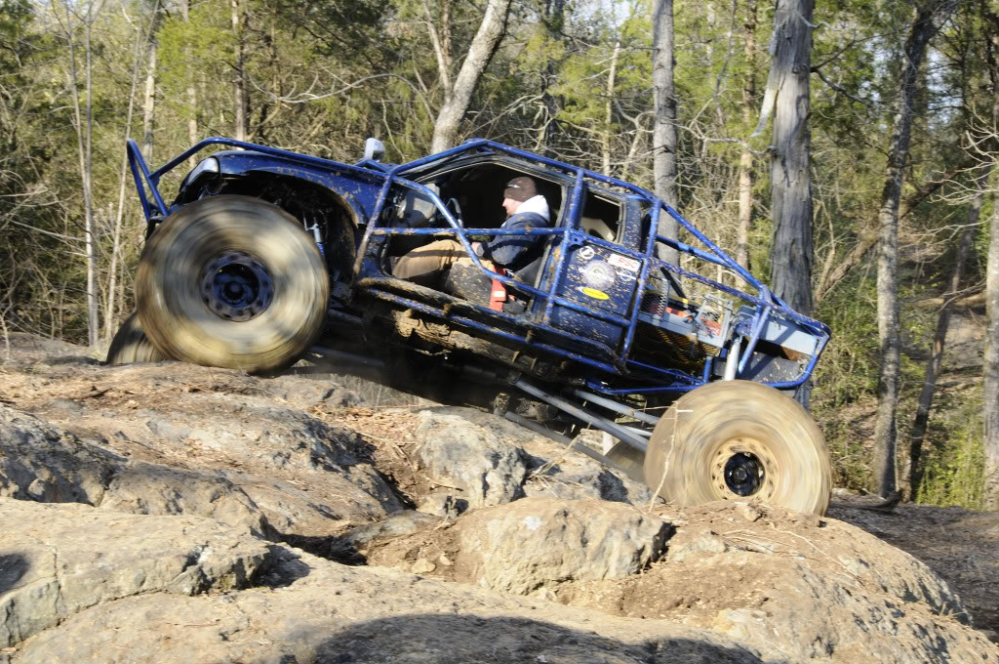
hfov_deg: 21.9
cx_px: 500
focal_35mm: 93
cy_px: 332
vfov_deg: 14.7
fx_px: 2577
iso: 200
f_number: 11
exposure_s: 1/60
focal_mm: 62
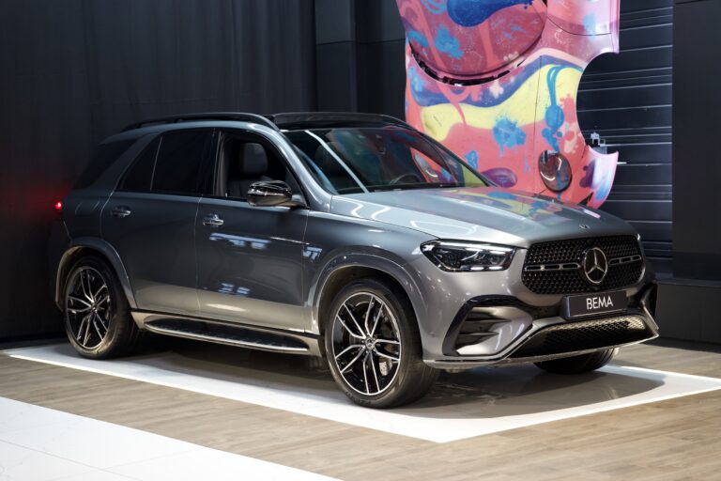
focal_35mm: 70
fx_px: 1402
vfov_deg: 19.5
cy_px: 240
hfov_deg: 28.8
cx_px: 360
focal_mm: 70
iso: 1250
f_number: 2.8
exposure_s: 1/80
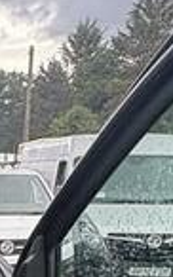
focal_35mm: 91
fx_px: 688
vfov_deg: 20.3
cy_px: 385
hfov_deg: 11.7
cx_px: -247
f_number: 2.2
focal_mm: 2.22
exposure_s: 1/226
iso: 64
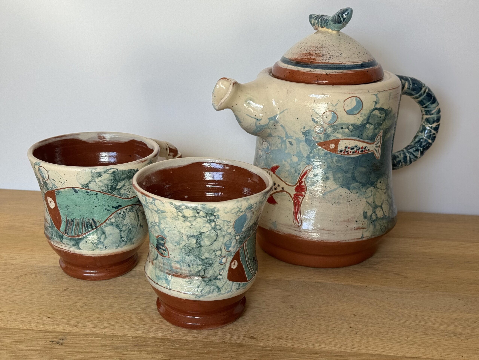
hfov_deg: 39.7
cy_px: 180
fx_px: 664
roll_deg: -1.1
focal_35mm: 48
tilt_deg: -17.6
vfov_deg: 30.3
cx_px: 240
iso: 64
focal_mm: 6.76
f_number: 1.78
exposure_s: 1/499
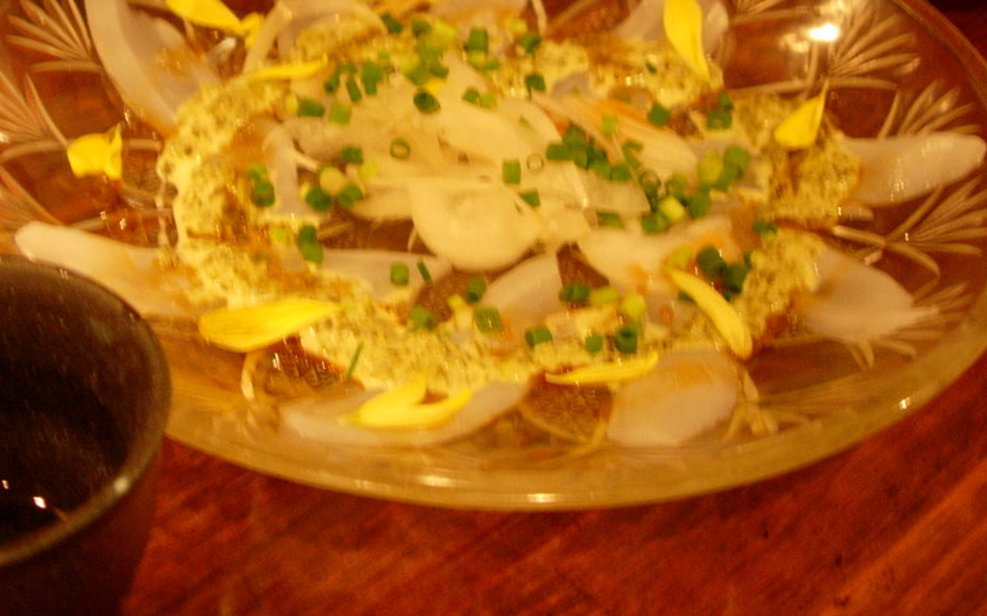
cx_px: 387
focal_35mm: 57
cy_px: 200
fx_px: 1533
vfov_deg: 22.6
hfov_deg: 35.5
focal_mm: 7.8
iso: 200
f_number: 2.8
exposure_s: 1/9.7
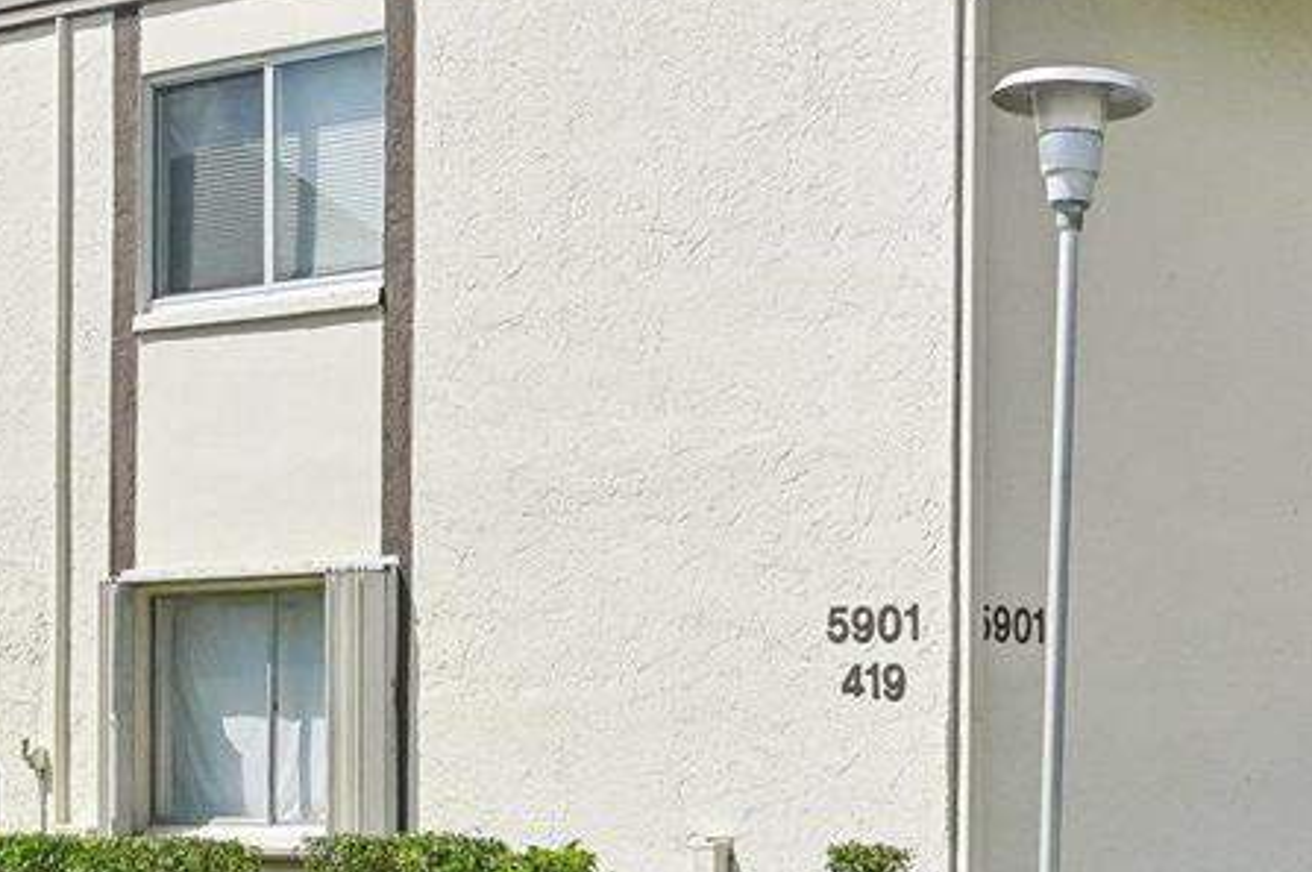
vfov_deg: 15.5
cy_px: 584
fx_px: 3196
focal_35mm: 88
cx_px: 1039
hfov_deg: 22.9
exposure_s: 1/1000
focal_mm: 24.5
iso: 200
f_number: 8
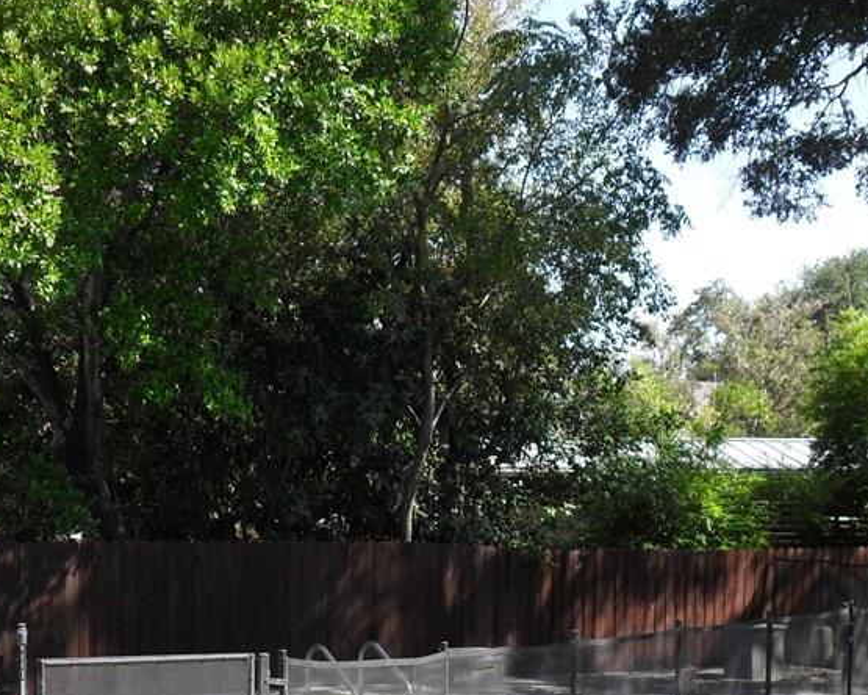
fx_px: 1618
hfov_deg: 30.0
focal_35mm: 63
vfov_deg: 23.8
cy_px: 581
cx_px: 353
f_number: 2.8
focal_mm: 6.2
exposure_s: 1/500
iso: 100
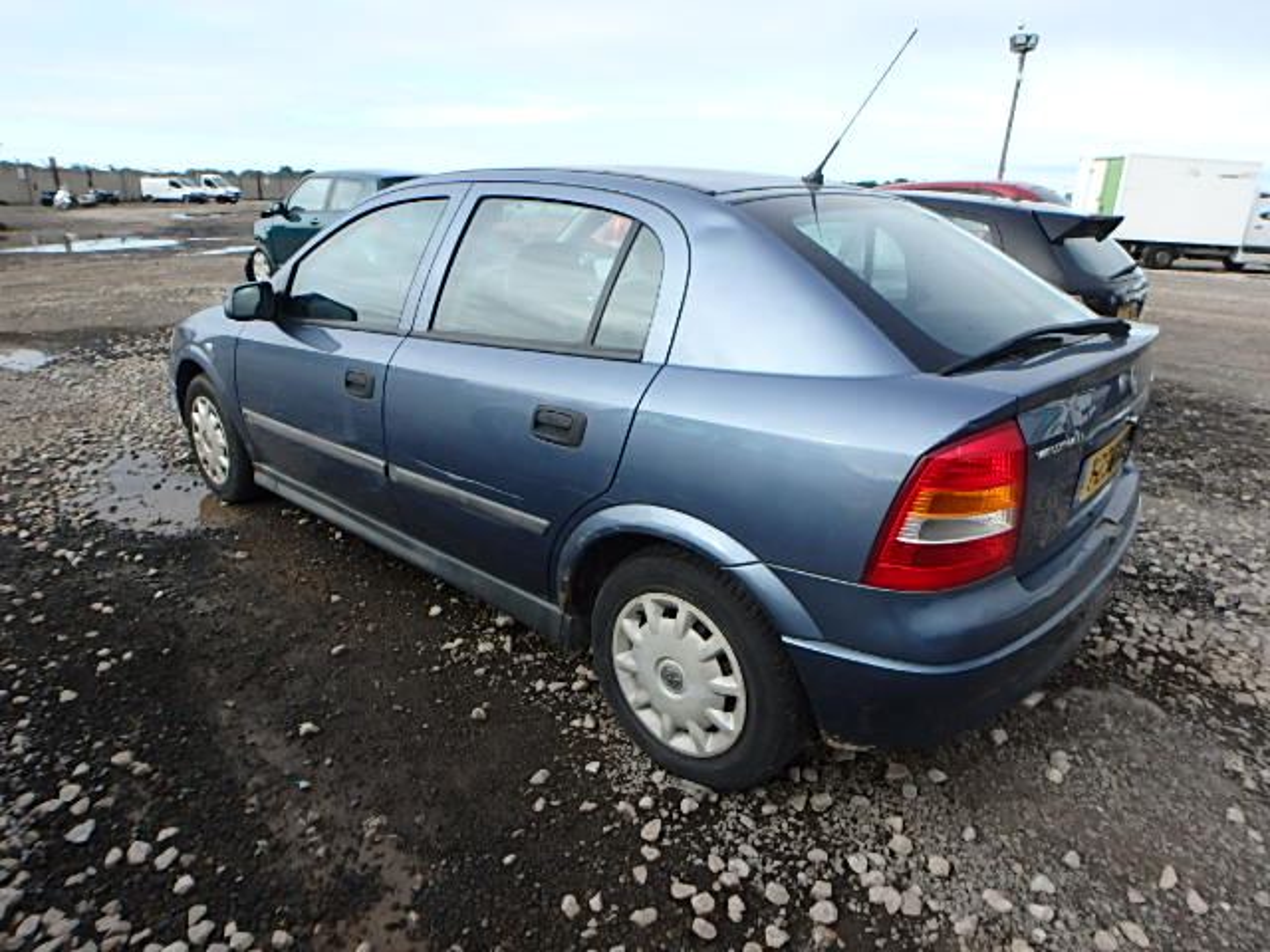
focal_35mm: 21
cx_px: 635
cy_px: 476
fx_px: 770
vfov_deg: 63.4
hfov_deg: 79.0
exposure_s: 1/400
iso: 125
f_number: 3.5
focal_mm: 3.7
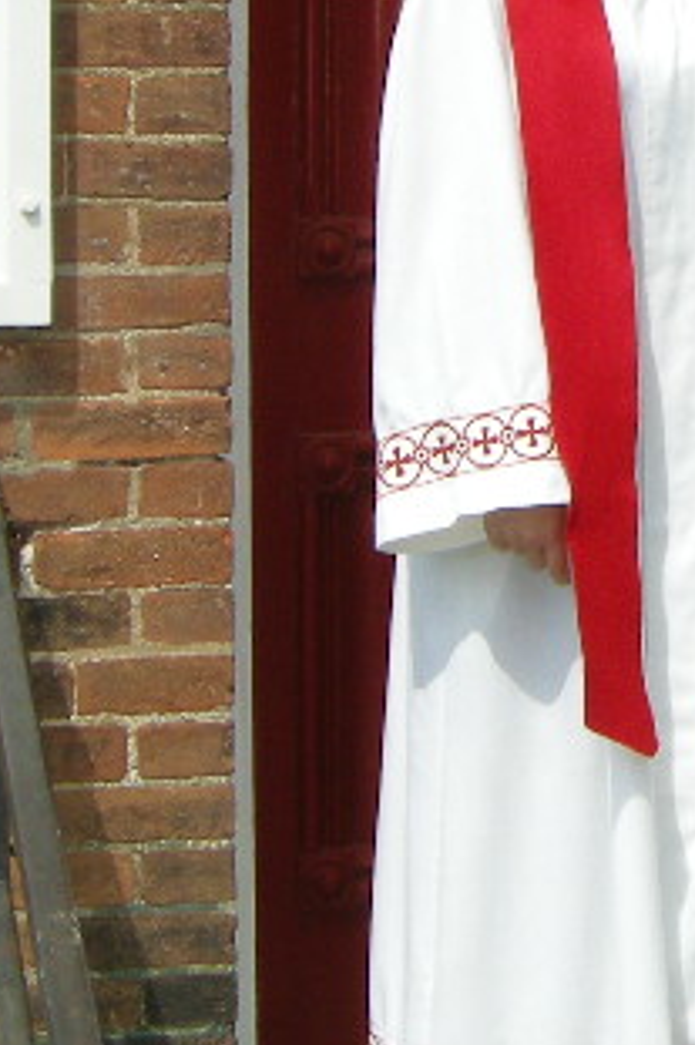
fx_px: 4348
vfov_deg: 13.5
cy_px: 50
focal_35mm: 150
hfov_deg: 8.9
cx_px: 1131
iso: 88
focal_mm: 7.5
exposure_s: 1/306
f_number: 5.4
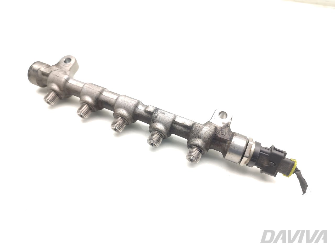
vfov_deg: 56.8
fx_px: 232
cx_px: 168
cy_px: 126
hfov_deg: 71.6
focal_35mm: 24
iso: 160
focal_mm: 5.89
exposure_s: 1/80
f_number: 1.89
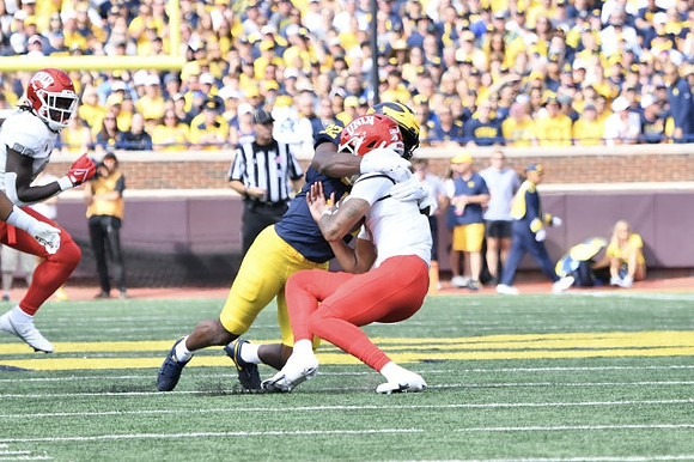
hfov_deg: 5.7
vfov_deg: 3.8
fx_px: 6936
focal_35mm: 360
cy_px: 231
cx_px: 347
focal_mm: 240
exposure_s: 1/800
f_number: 5.3
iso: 500
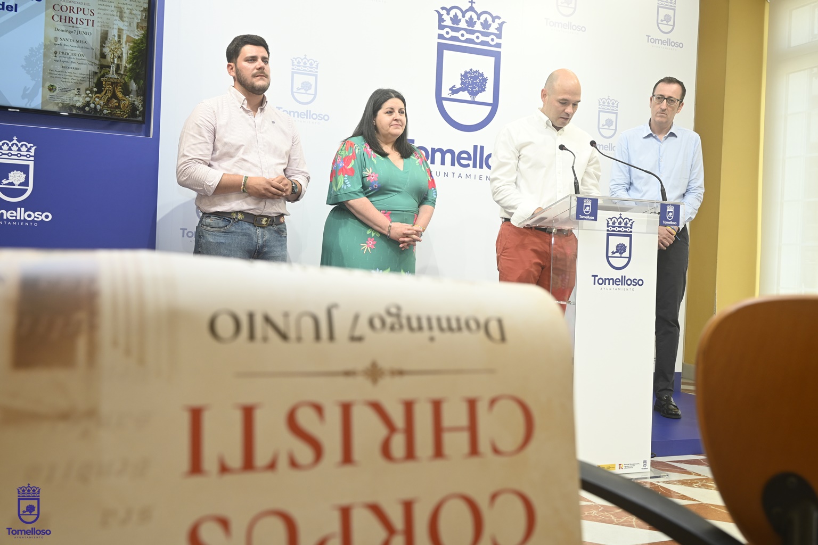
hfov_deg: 54.4
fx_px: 795
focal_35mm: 35
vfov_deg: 37.9
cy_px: 272
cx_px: 409
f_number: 7.1
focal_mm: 35
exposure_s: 1/80
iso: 800
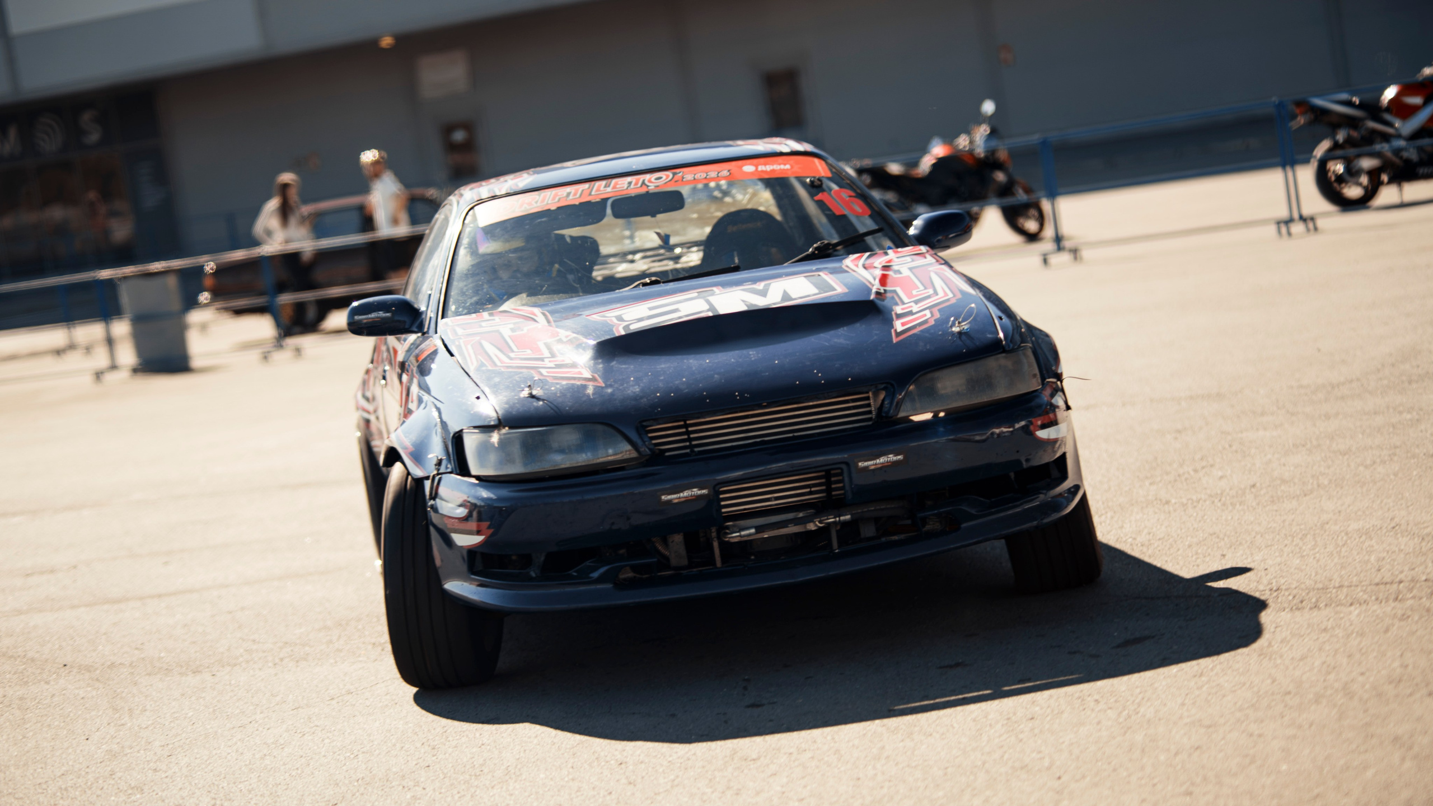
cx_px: 716
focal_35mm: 89
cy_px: 418
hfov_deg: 23.9
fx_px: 3383
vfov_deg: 13.6
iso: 100
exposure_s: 1/125
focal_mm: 85
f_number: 1.8
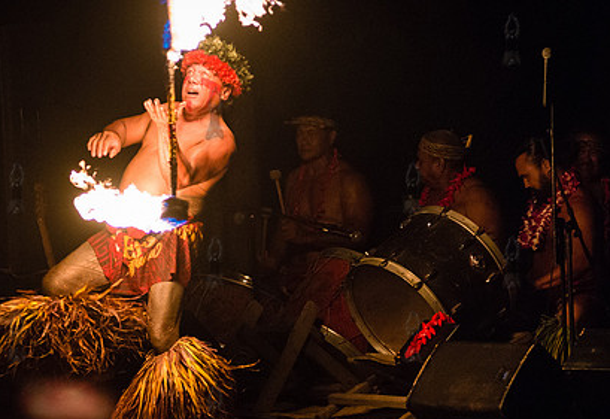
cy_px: 320
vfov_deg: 4.8
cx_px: 112
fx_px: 5046
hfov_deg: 6.9
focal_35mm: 295
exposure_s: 1/500
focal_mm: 170
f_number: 2.8
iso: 4000
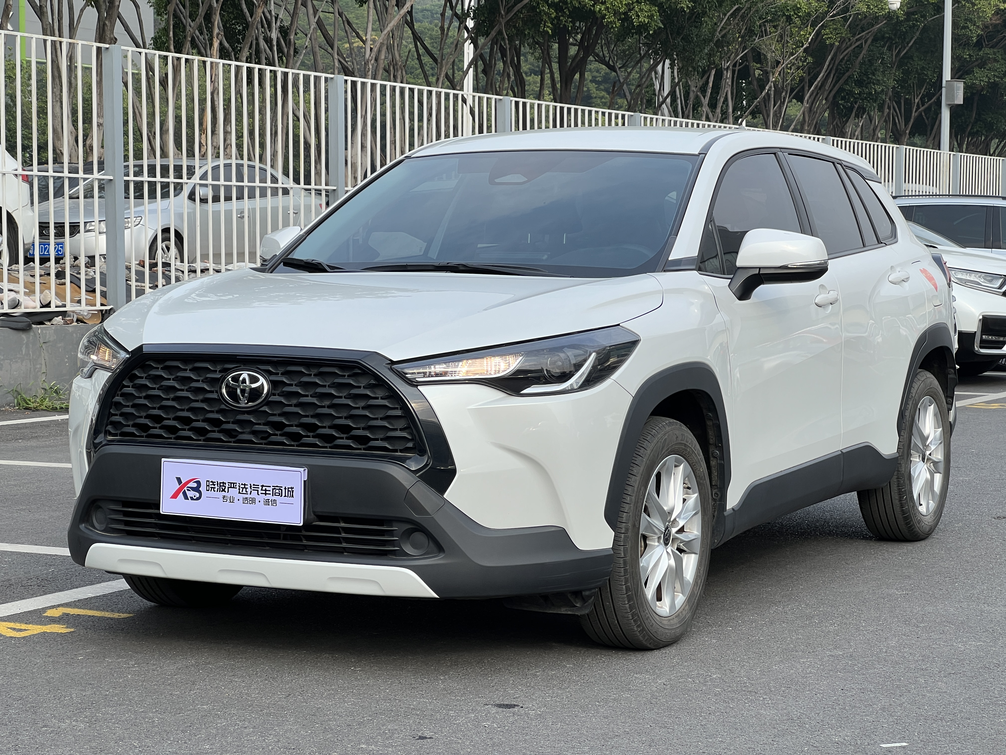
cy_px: 378
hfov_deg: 25.3
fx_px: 2238
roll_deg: +0.0
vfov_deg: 19.1
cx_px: 503
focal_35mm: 77
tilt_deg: -3.6
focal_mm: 9
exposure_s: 1/270
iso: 32
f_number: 2.8
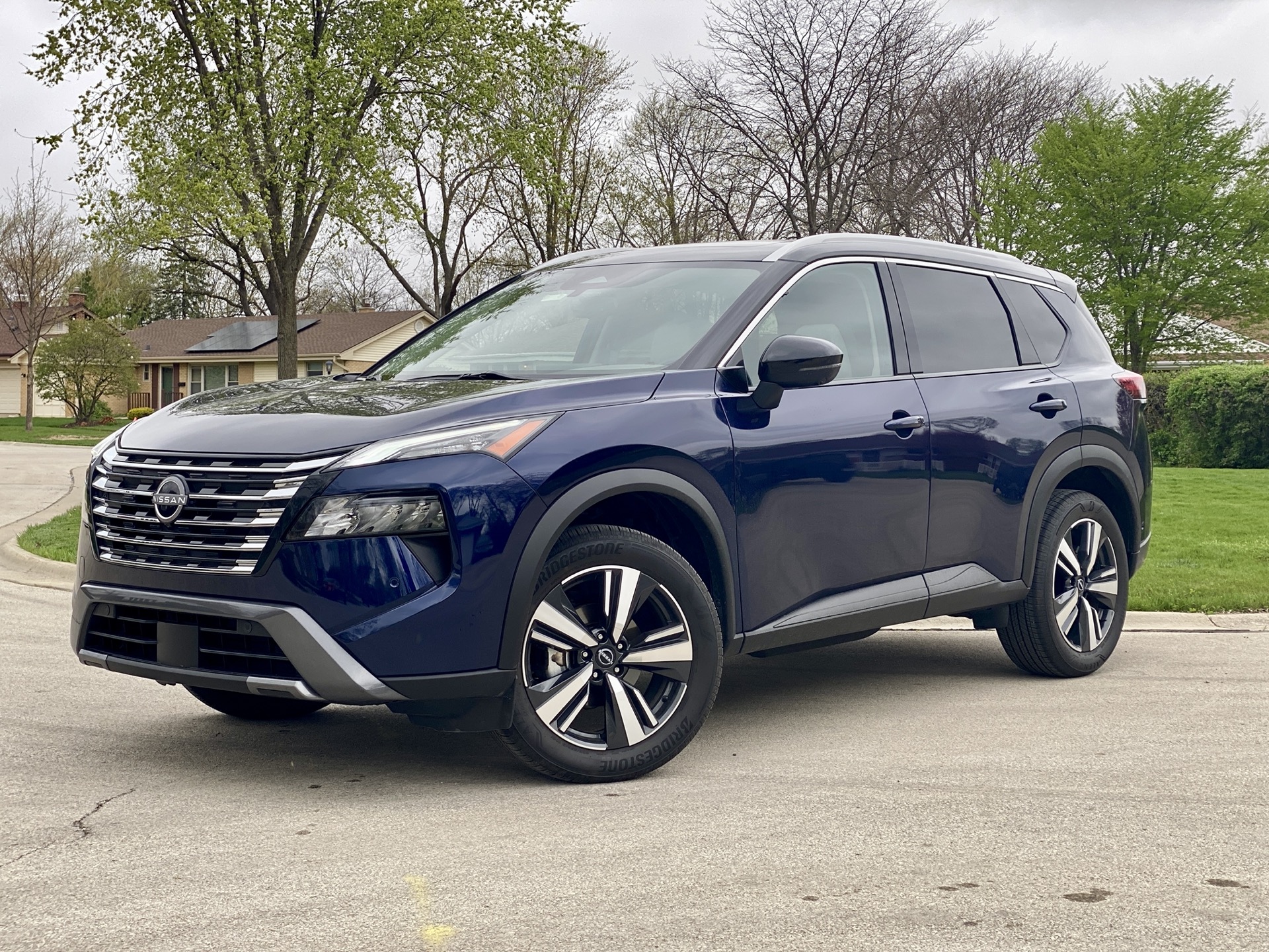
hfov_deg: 36.8
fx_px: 1906
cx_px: 634
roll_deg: -0.5
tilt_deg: -1.0
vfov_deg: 28.0
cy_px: 476
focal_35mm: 52
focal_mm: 6
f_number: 2
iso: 20
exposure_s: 1/184
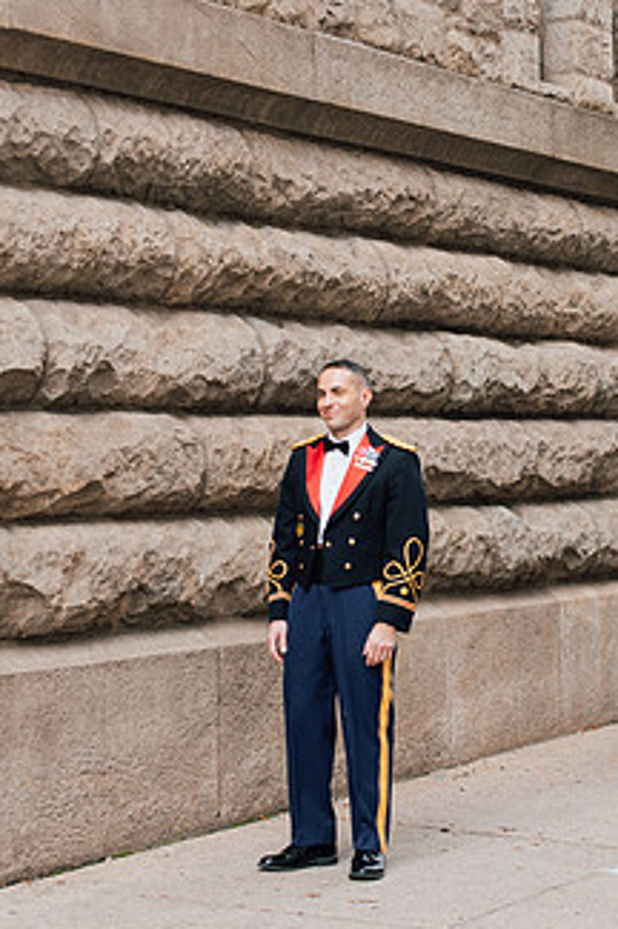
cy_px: 369
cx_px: 415
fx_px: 2503
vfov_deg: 21.0
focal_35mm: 97
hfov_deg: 14.1
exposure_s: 1/200
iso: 125
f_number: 3.2
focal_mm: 70
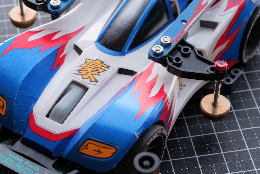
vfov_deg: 15.2
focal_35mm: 90
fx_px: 650
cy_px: 87
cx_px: 130
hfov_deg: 22.6
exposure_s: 1/13
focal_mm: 90
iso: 400
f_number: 14
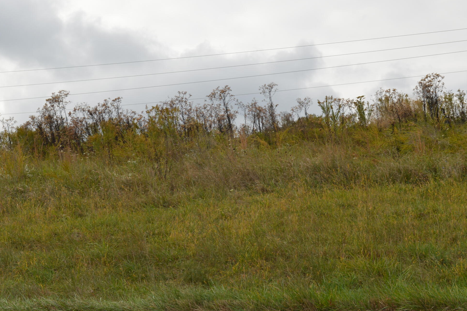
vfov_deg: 20.8
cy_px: 111
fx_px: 842
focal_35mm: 65
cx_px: 224
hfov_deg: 31.0
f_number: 9
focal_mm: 28
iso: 100
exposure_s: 1/200
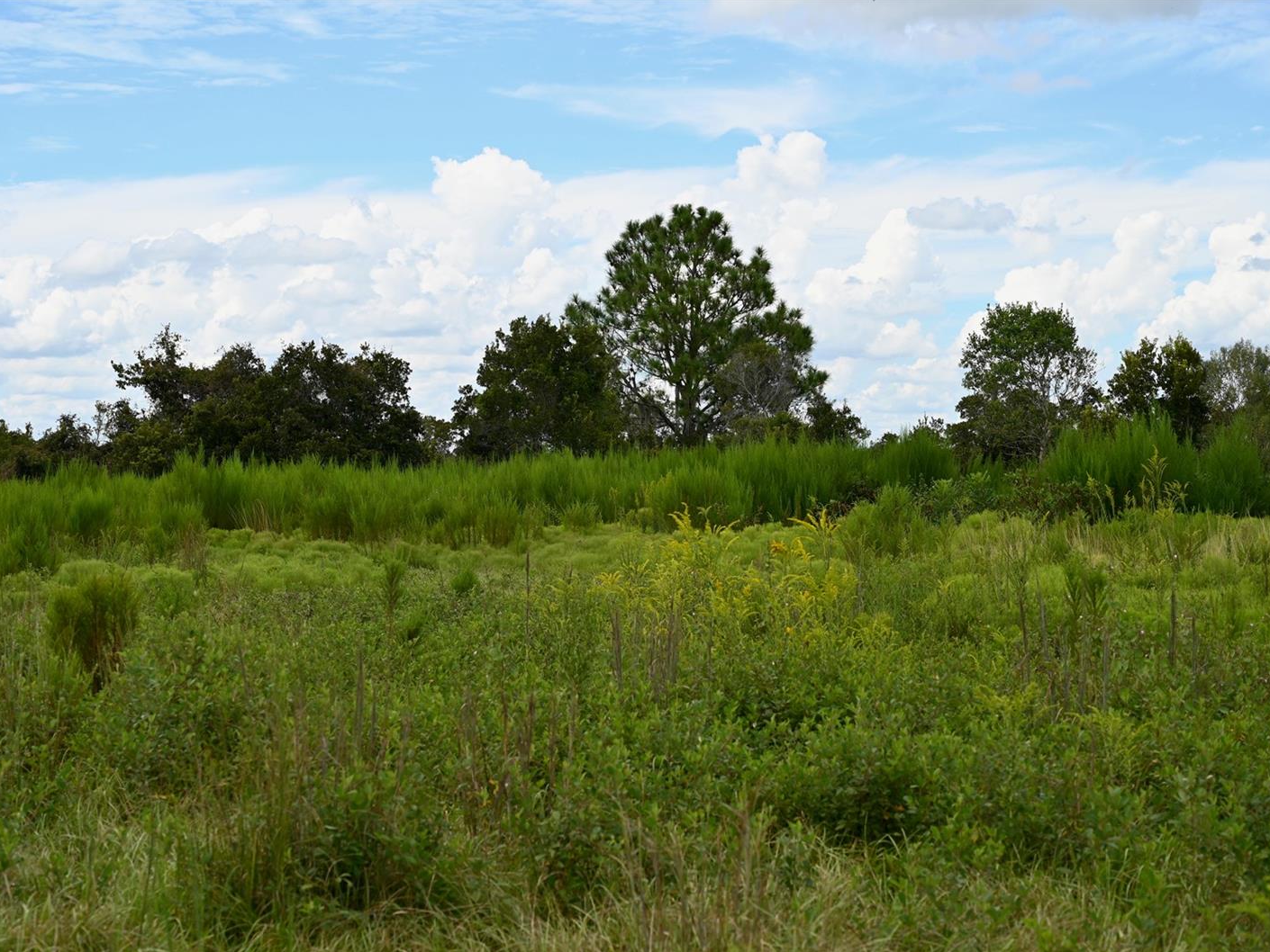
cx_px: 645
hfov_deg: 26.7
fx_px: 2679
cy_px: 476
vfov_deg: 20.2
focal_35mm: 73
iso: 100
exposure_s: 1/320
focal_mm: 67
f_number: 7.1
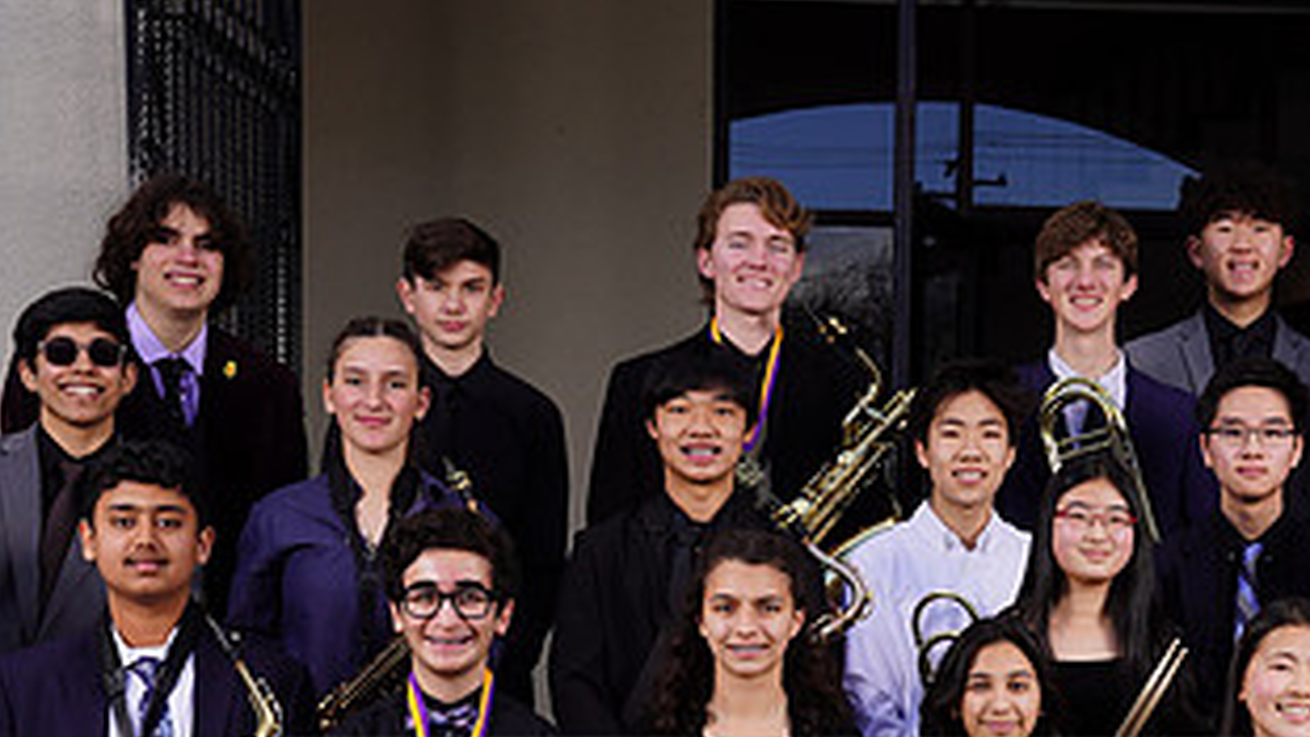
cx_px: 977
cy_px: 794
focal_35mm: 86
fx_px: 2988
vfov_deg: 13.8
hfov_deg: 24.5
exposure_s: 1/200
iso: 100
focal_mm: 44
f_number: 8
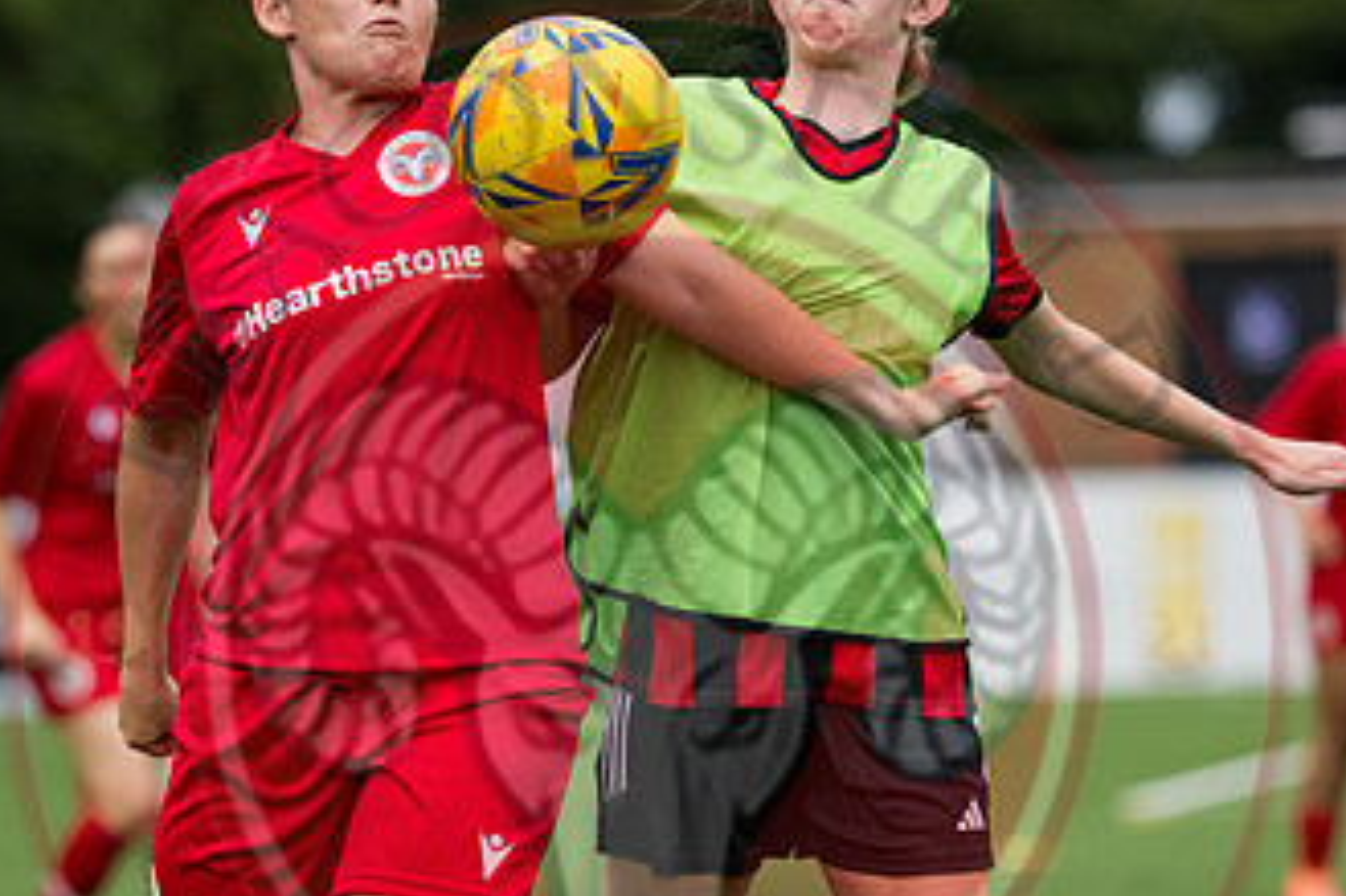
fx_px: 10426
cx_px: 613
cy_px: 712
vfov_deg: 4.9
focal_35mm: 279
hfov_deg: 7.4
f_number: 2.1
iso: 200
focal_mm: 135
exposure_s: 1/6400
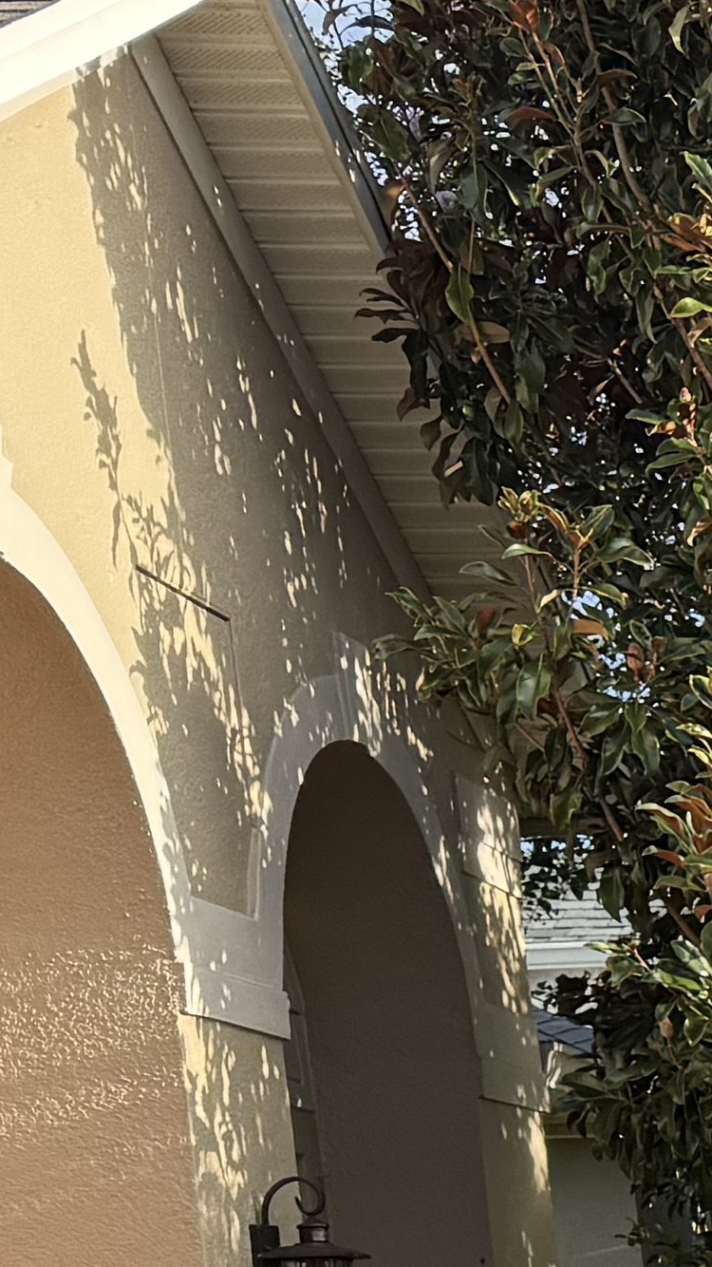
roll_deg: +4.7
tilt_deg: -5.2
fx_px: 3761
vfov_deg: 17.5
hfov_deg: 8.3
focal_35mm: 112
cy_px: 1789
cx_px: 2457
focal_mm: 6.76
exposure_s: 1/1464
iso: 100
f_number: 1.78
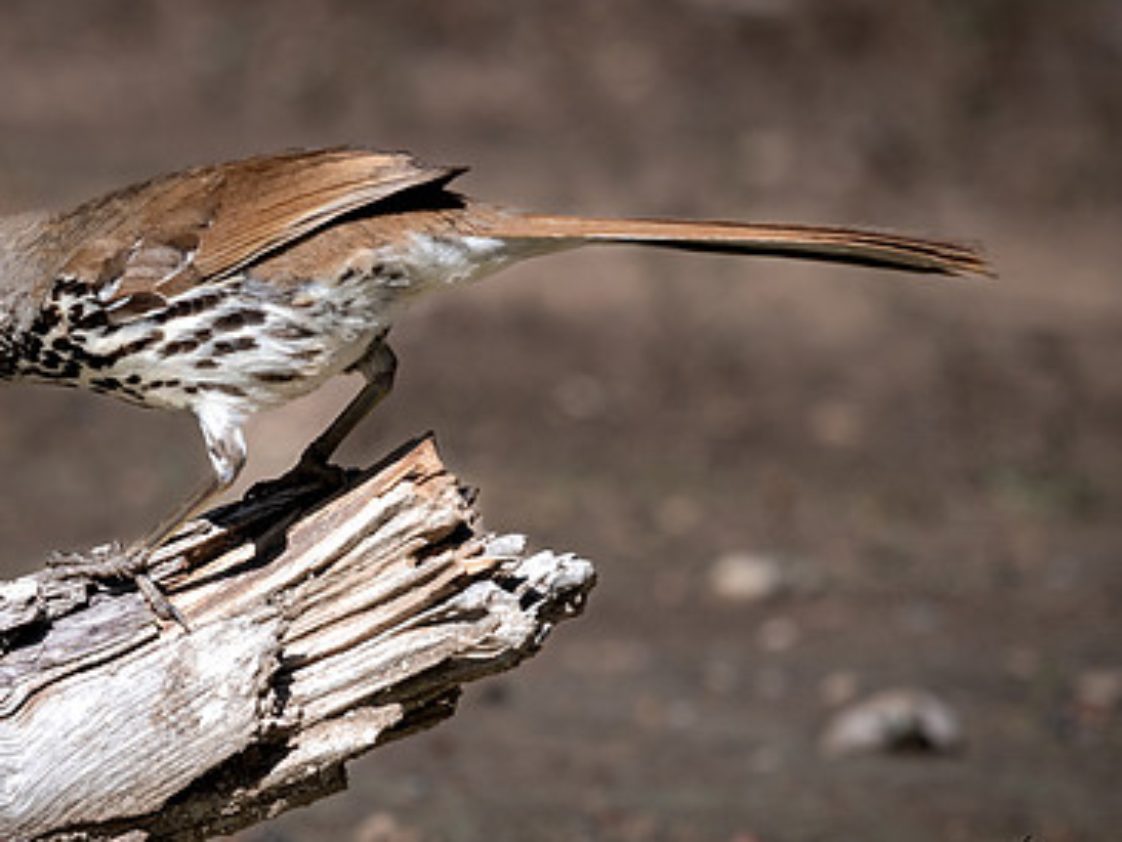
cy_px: 598
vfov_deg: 1.6
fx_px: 30608
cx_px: -8
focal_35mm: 944
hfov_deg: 2.1
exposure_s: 1/1600
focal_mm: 300
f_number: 5.6
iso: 280
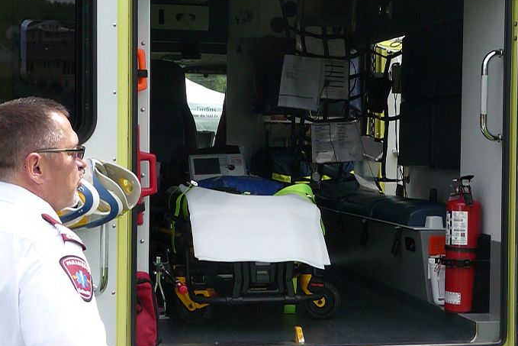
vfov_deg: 18.0
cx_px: 275
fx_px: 1094
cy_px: 169
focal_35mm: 76
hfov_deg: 26.6
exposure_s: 1/400
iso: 500
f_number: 10
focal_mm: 10.5
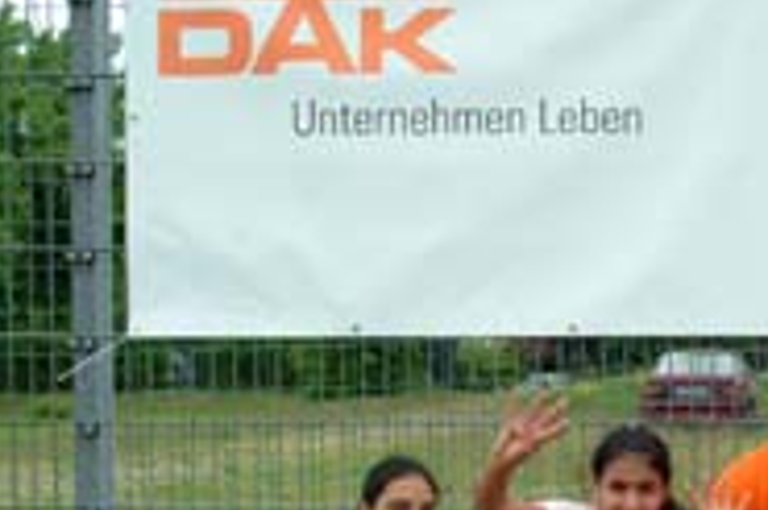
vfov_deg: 18.3
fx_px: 1556
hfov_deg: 26.3
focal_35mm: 73
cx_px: 760
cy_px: 477
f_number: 9.5
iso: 400
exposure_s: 1/350
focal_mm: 20
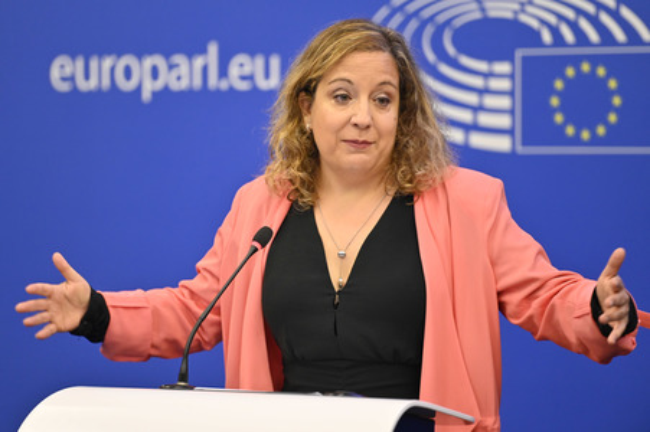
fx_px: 3248
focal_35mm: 180
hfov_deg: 11.4
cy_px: 216
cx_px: 325
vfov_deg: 7.6
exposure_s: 1/320
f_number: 2.8
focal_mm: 180
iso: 2000
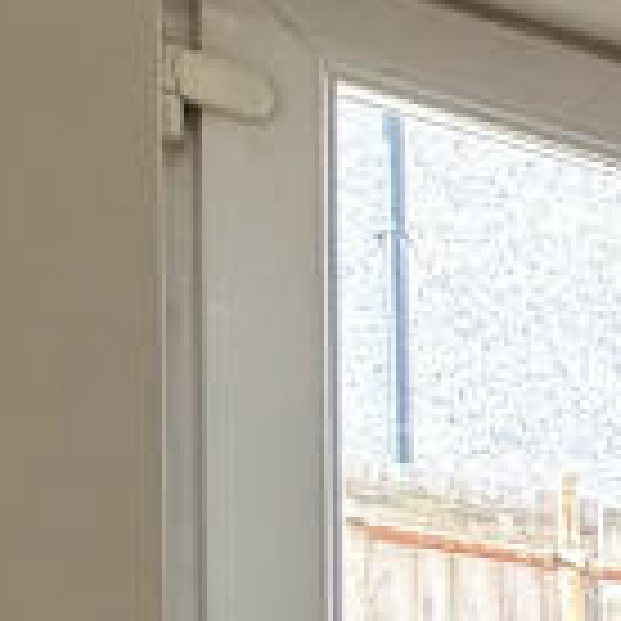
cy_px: 1138
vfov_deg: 15.9
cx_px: 1966
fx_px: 1867
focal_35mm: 92
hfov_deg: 10.7
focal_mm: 2.22
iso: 64
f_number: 2.2
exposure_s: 1/125
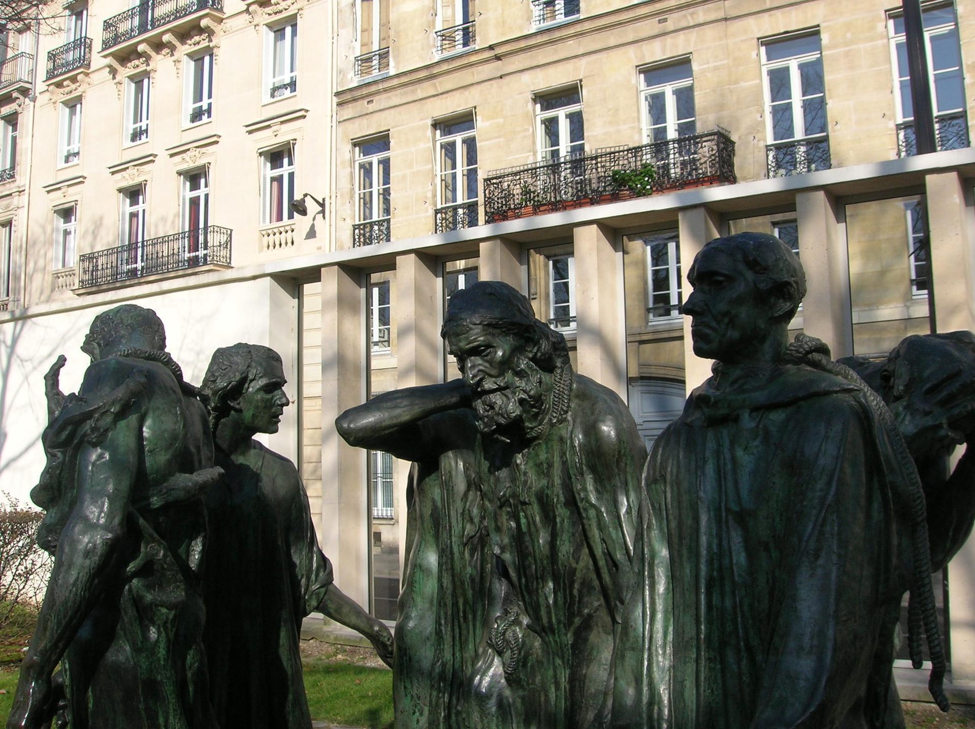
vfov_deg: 40.6
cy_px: 364
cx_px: 488
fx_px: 985
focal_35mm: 35
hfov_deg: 52.7
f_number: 4.9
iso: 50
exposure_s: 1/330
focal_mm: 5.8
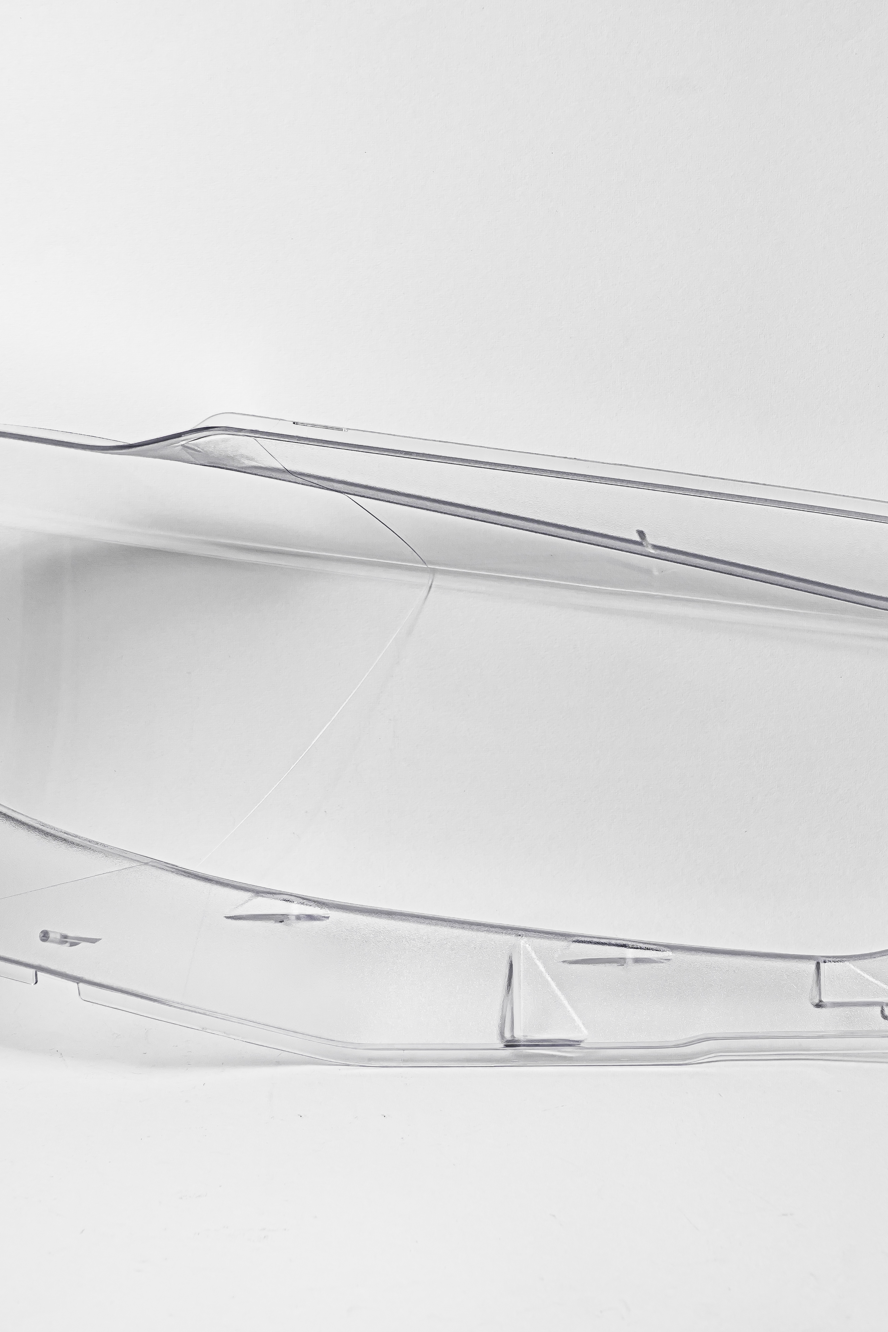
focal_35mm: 112
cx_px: 459
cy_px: 667
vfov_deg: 18.3
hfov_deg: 12.2
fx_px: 4143
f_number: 9
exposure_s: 1/250
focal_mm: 74
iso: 100
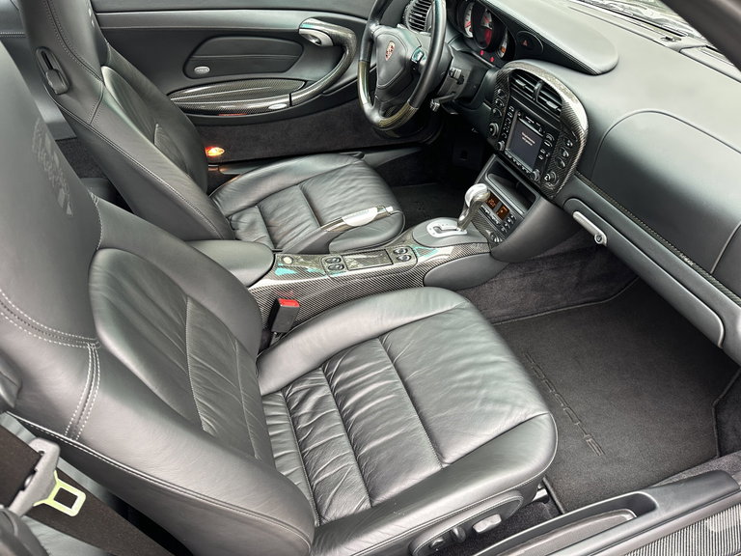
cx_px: 370
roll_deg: -1.1
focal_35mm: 24
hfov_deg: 71.6
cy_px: 278
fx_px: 514
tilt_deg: -41.2
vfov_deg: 56.8
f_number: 1.78
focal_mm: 6.86
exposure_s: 1/121
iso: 160
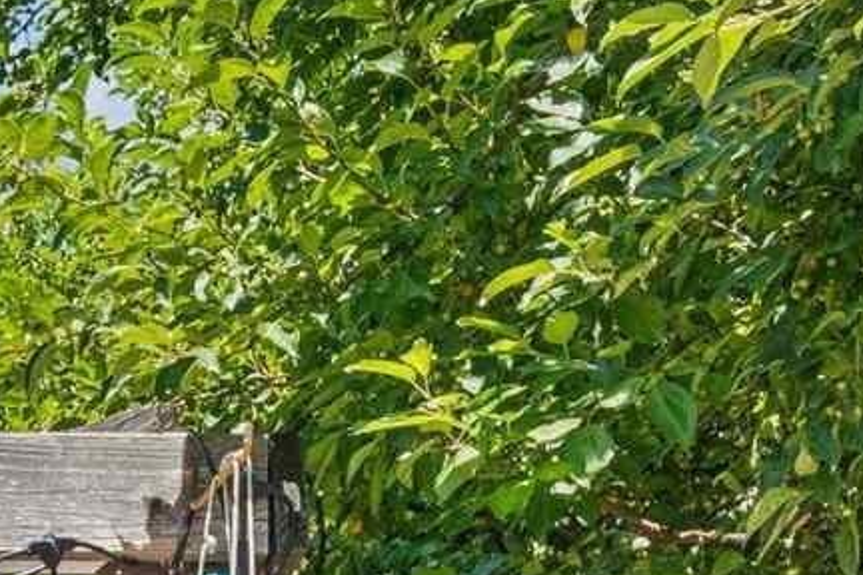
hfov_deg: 16.0
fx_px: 2969
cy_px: 1270
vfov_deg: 10.0
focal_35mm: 124
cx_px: -116
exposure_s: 1/60
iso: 400
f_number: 13
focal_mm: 17.4
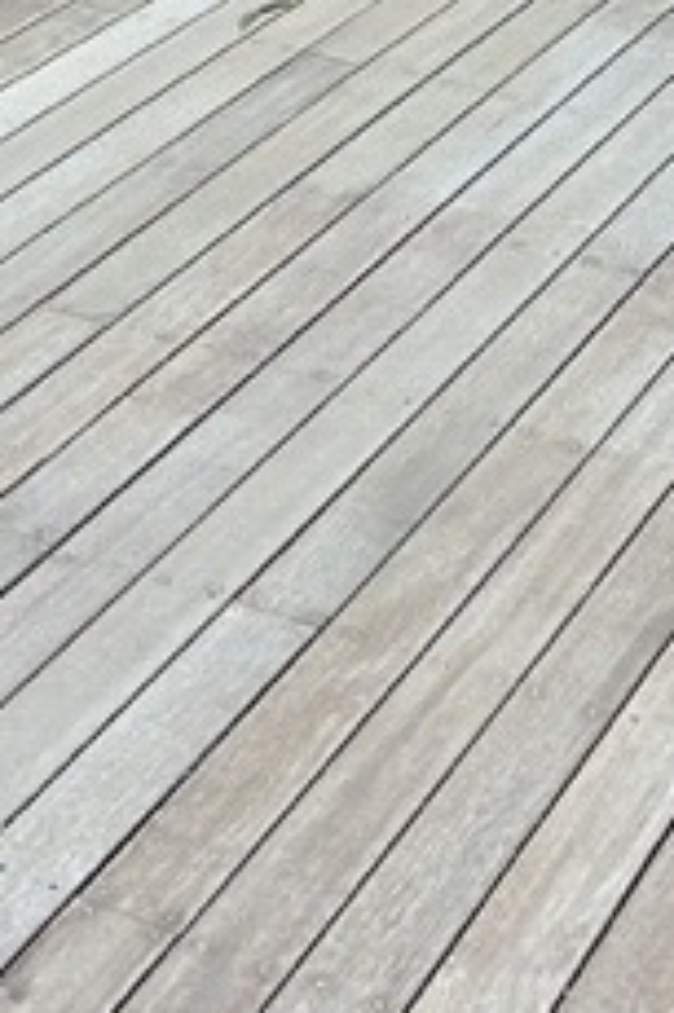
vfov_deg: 17.7
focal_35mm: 106
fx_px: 2981
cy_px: -403
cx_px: 150
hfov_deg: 12.8
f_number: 1.5
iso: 64
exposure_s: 1/121
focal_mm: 5.7
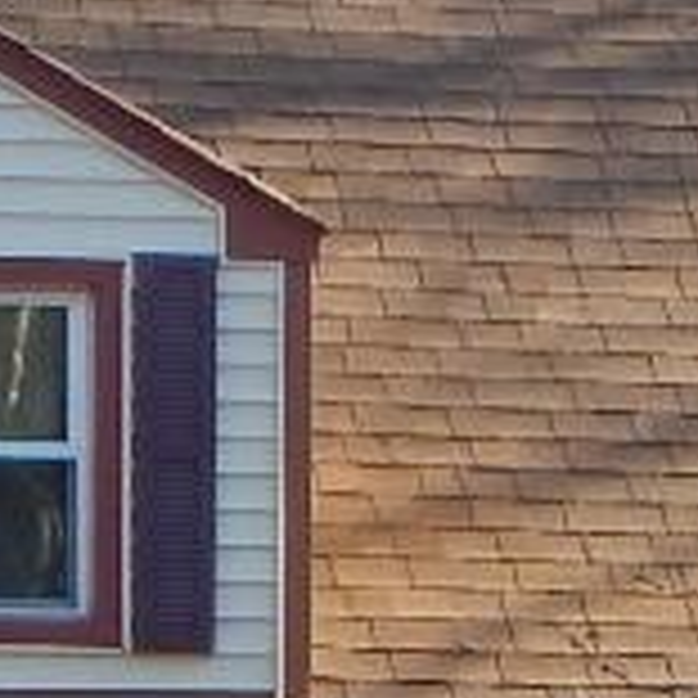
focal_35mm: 443
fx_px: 10106
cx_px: 626
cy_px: 1166
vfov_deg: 3.9
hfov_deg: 4.0
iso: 125
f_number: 3.8
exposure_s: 1/250
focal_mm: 9.7
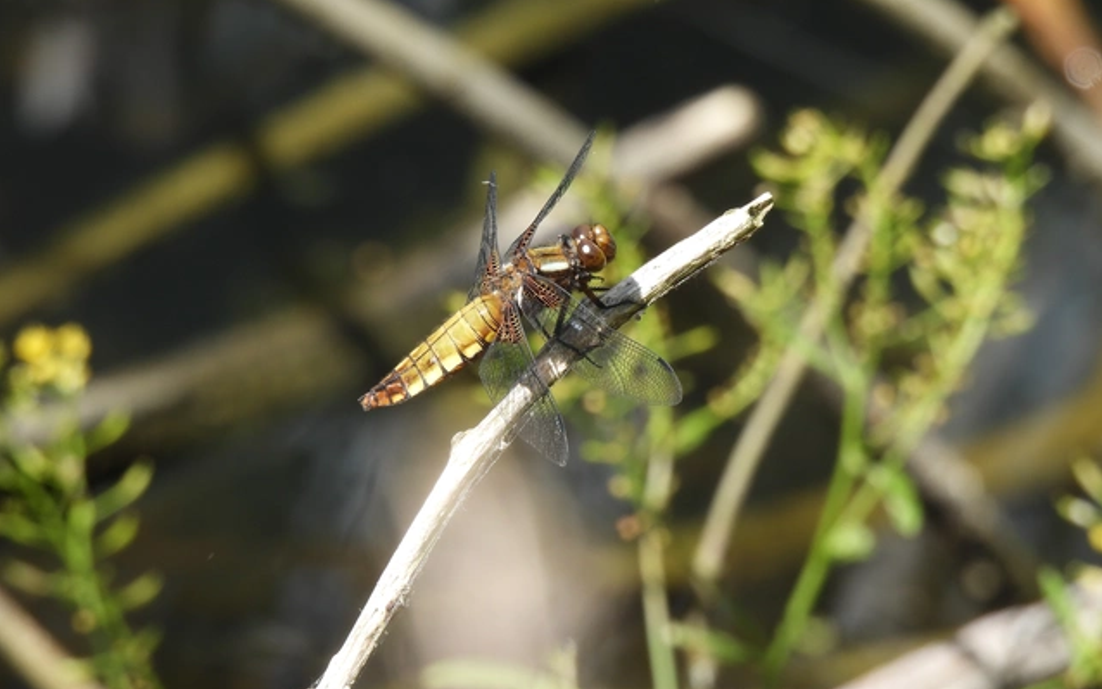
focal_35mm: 851
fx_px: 25563
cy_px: 335
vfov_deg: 1.5
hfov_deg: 2.5
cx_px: 551
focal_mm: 143
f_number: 6.3
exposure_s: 1/200
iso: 100
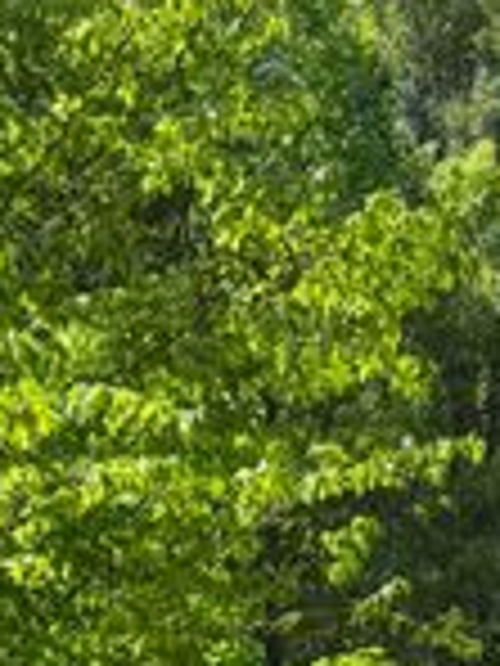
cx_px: 311
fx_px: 2080
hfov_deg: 13.7
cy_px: 1447
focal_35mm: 108
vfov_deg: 14.3
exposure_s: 1/1456
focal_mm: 6.76
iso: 80
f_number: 1.78
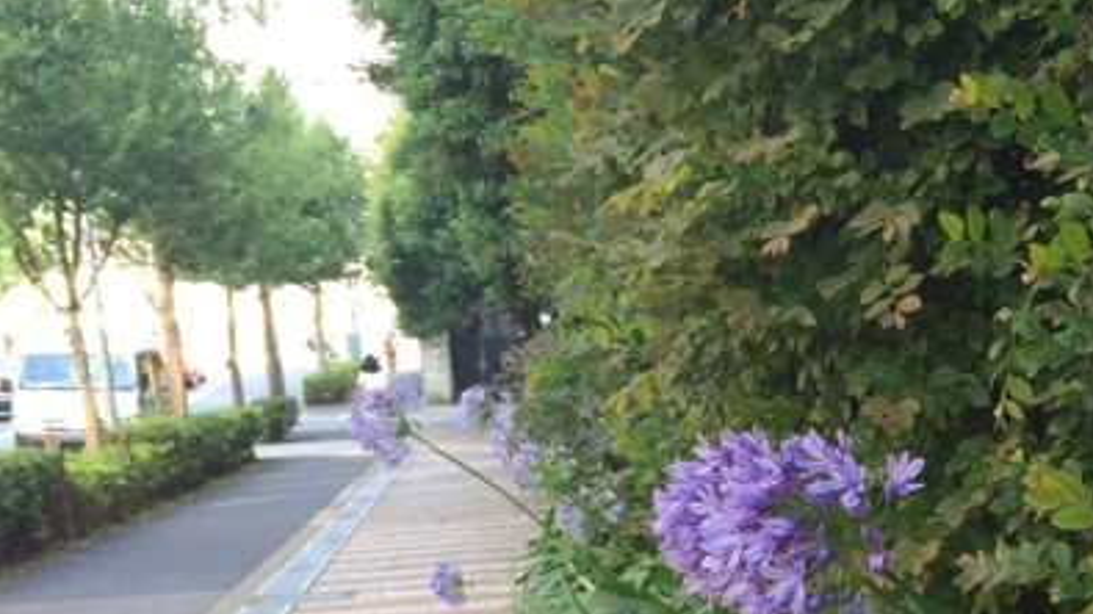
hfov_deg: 24.8
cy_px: 1037
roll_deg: +1.6
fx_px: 2376
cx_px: 1060
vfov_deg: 13.5
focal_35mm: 82
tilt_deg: -14.8
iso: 40
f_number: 2.2
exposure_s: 1/120
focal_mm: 4.15
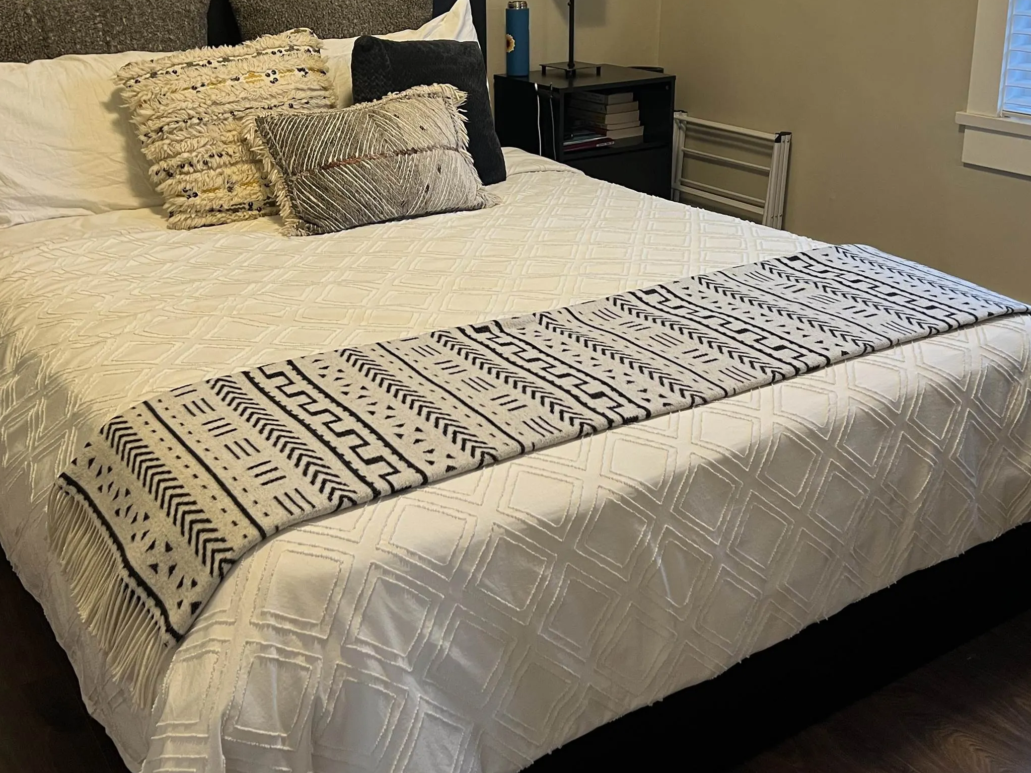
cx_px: 512
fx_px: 1162
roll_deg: +0.1
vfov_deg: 36.3
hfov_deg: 47.9
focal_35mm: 39
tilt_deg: -15.9
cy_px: 234
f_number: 1.5
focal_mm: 5.7
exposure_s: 1/60
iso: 200
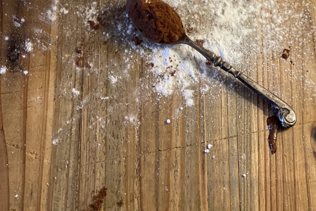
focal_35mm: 89
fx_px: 781
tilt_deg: -66.3
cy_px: 1
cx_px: 158
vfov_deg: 15.1
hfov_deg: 22.9
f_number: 2.2
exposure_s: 1/33
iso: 400
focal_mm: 7.5
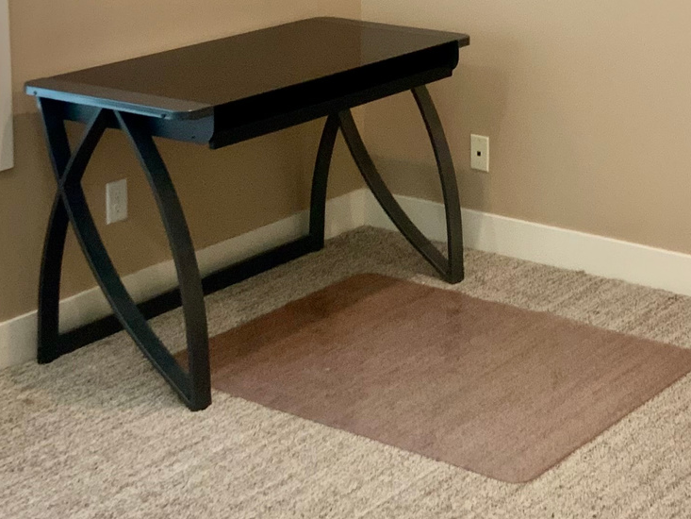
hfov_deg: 23.8
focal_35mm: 81
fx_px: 1617
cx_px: 532
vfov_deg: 17.5
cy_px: -83
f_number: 1.8
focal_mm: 3
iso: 80
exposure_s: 1/60
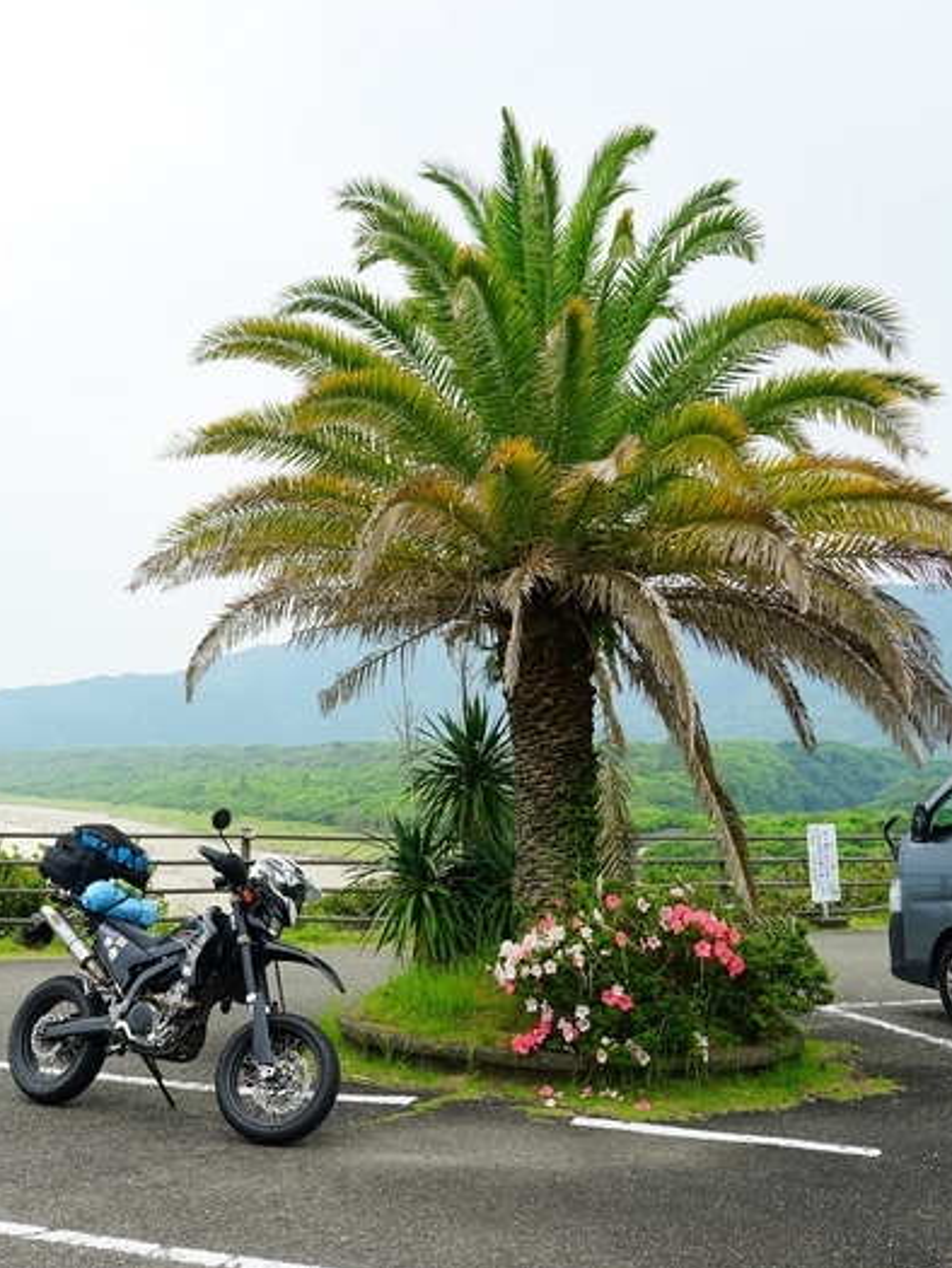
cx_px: 244
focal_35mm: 41
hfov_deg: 34.4
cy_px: 635
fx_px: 1503
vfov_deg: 45.8
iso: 100
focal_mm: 28
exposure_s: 1/100
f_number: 8
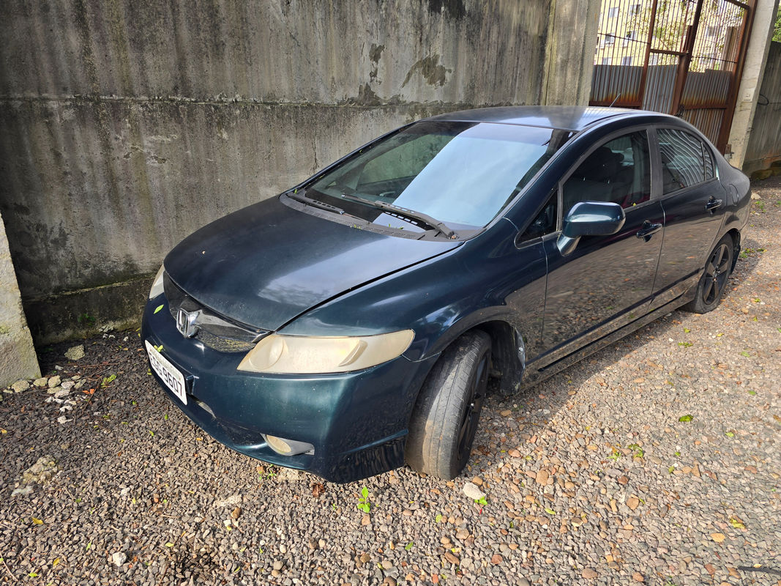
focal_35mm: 23
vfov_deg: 58.9
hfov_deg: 73.9
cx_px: 390
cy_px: 293
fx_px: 519
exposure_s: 1/180
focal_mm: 6.3
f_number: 1.7
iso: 25
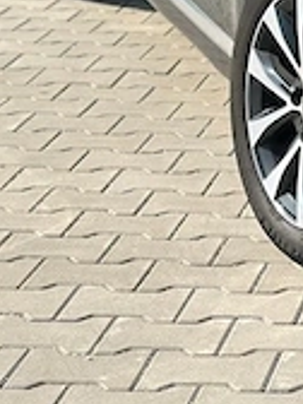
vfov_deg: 11.3
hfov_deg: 8.1
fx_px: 1996
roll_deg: -2.9
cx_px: 678
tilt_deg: -10.6
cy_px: -108
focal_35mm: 171
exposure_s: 1/2532
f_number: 1.78
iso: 100
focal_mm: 6.86
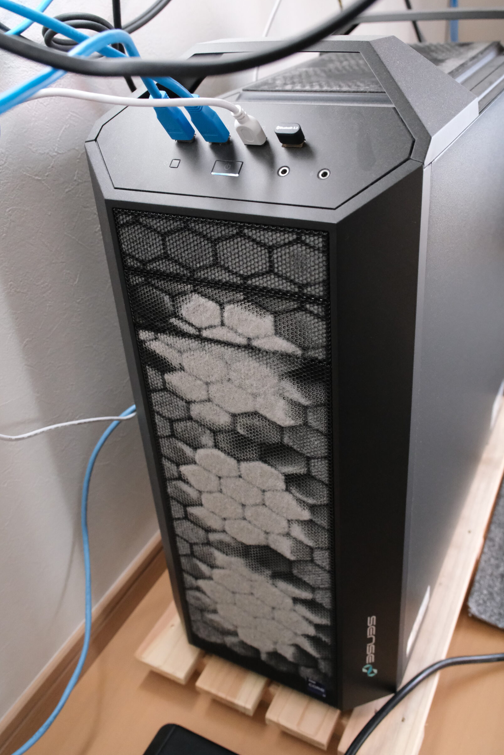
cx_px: 258
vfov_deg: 57.2
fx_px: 693
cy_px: 360
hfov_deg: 40.0
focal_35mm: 33
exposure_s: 1/90
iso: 6400
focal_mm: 20.4
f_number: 4.5
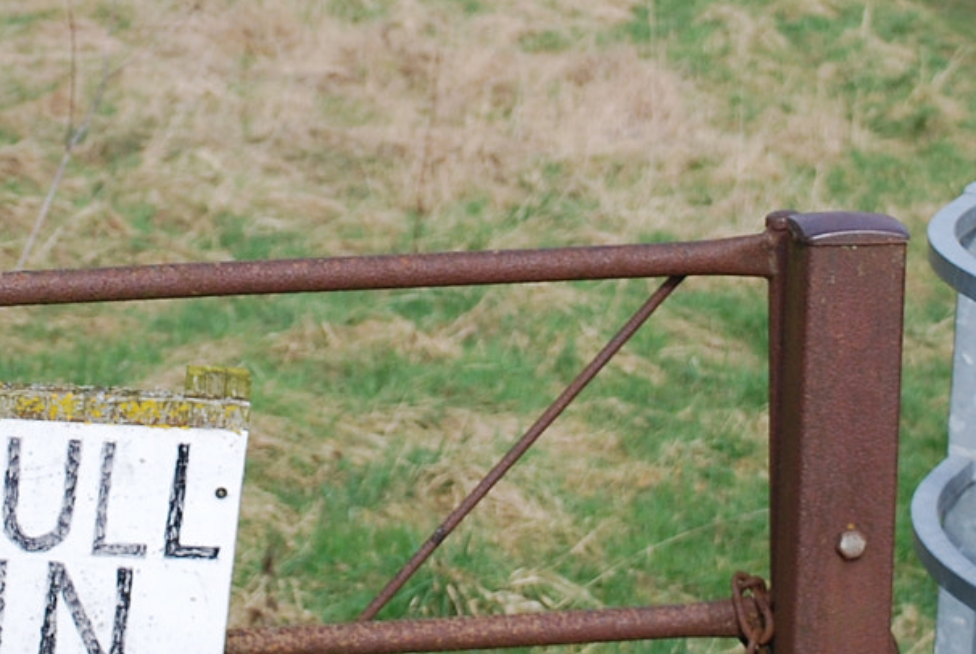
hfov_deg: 14.4
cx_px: 345
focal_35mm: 142
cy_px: 157
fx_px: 3855
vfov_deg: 9.7
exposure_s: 1/1000
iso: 180
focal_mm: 28
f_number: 4.5
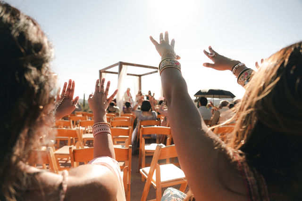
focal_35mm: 24
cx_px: 151
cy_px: 100
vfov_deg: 53.2
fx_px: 201
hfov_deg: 73.7
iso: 400
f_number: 4
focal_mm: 24
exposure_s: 1/3200
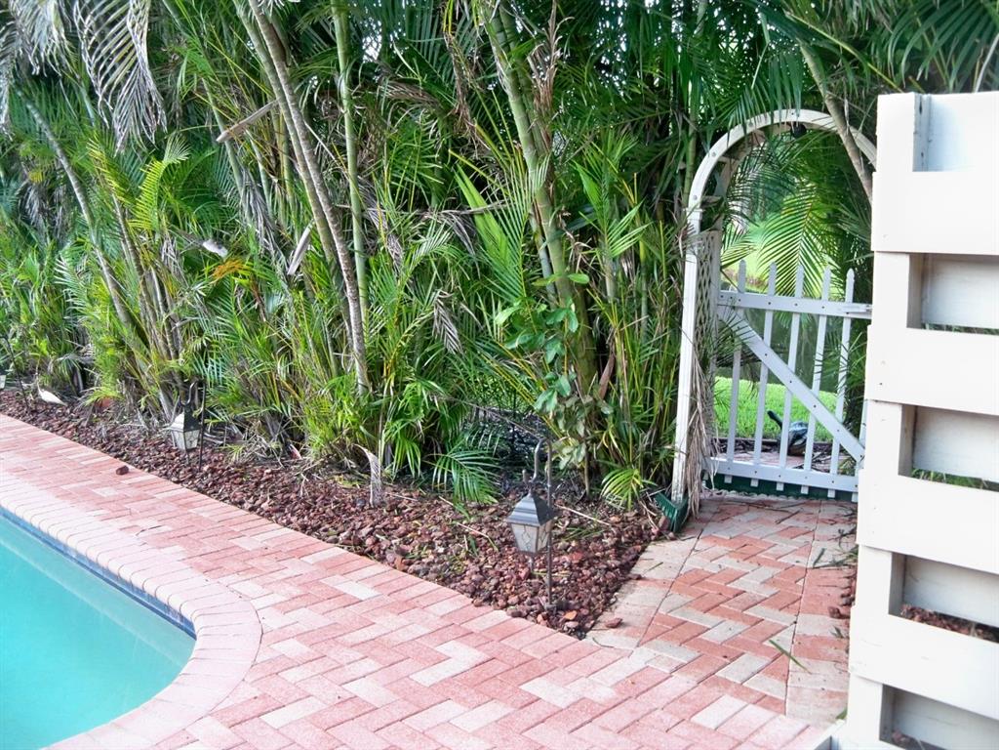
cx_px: 500
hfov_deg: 52.6
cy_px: 375
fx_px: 1010
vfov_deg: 40.7
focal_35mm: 35
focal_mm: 6.2
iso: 80
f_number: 3.5
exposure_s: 1/30
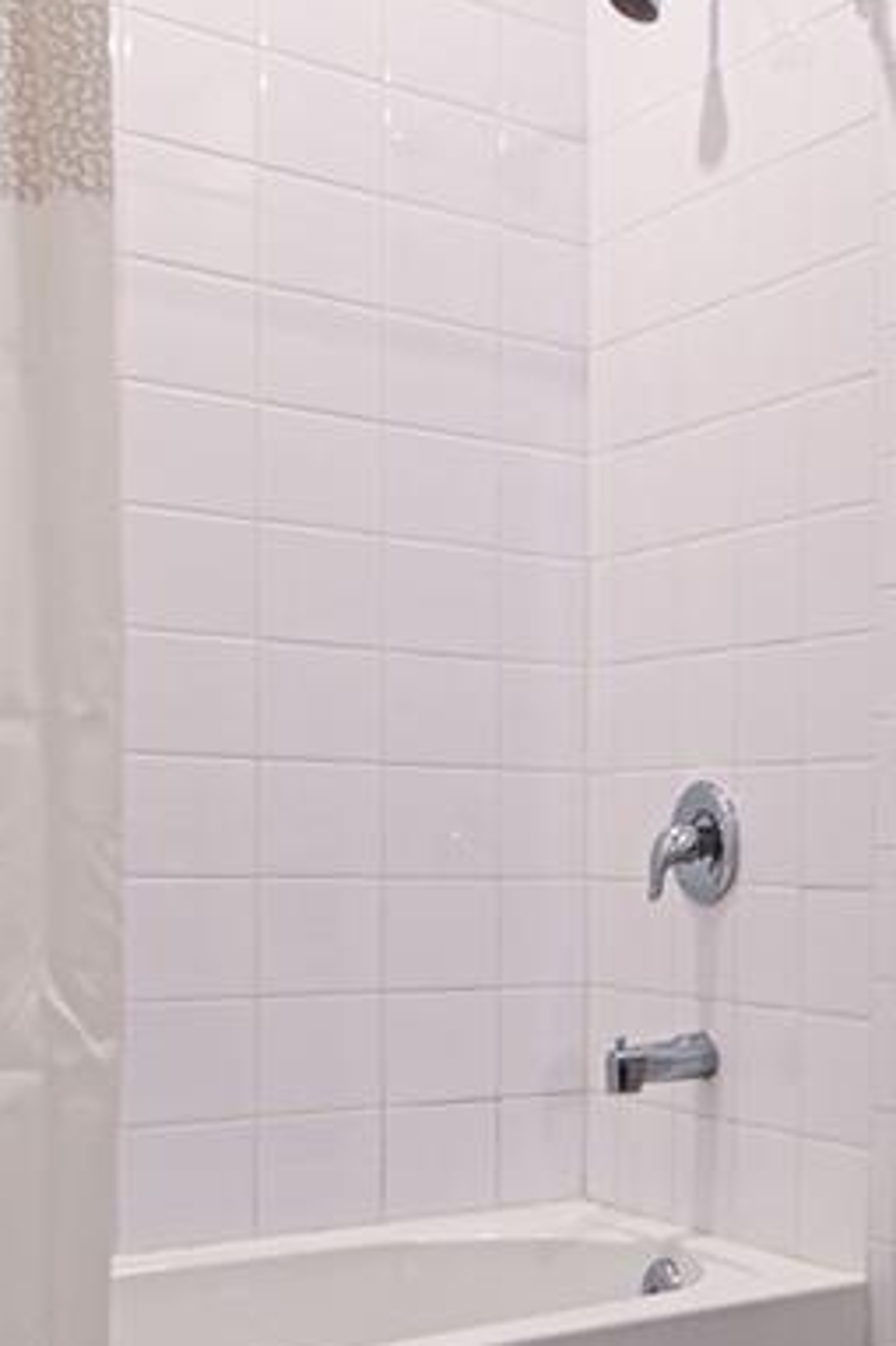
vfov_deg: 41.4
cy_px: 889
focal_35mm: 47
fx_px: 1756
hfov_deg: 24.2
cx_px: 1232
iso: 280
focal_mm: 10
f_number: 3.5
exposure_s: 1/30
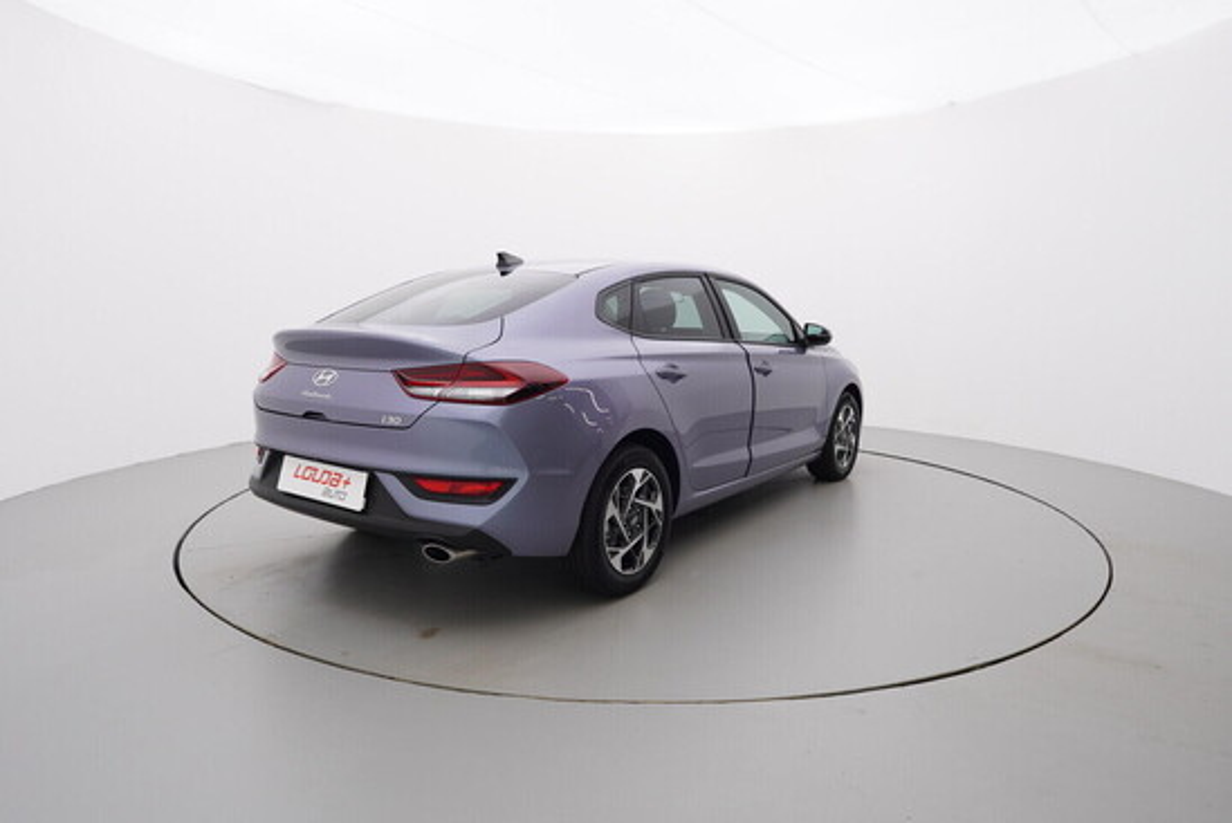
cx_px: 616
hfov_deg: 77.3
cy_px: 412
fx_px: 771
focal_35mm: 22
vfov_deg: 56.2
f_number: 5.6
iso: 200
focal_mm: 15
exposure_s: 1/80
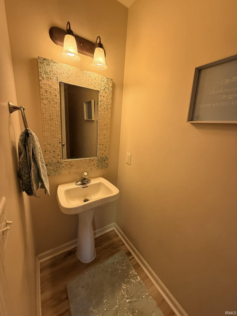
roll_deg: -4.2
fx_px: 128
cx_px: 118
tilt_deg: -14.6
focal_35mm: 14
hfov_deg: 85.7
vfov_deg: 102.1
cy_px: 158
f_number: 2.2
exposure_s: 1/92
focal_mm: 2.22
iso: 320
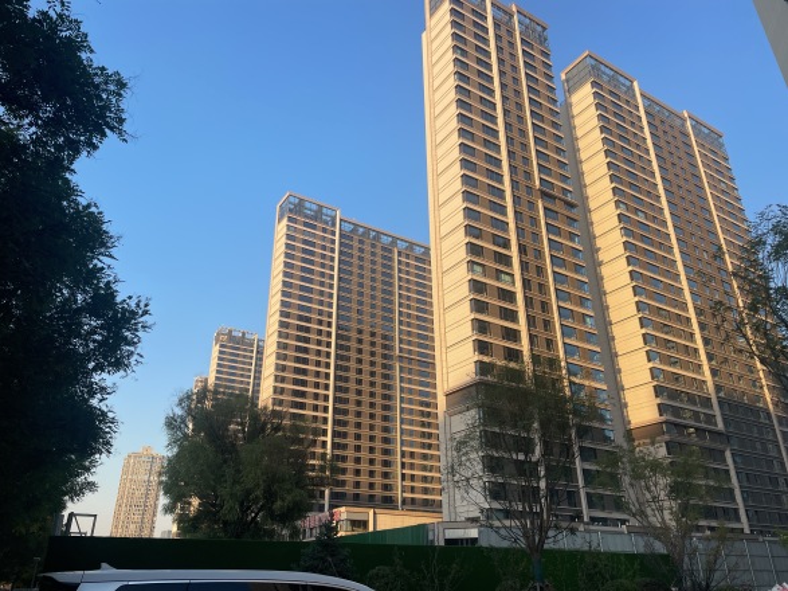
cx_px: 394
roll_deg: +0.8
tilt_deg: +24.8
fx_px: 592
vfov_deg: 53.0
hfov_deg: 67.3
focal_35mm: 26
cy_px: 296
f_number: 1.6
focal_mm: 4.2
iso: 50
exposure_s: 1/1916
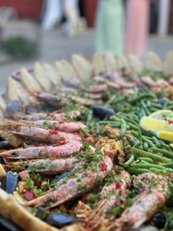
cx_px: 102
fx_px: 333
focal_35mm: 50
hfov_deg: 29.0
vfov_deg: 38.2
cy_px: 115
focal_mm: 5.7
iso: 50
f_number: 1.5
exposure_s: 1/296
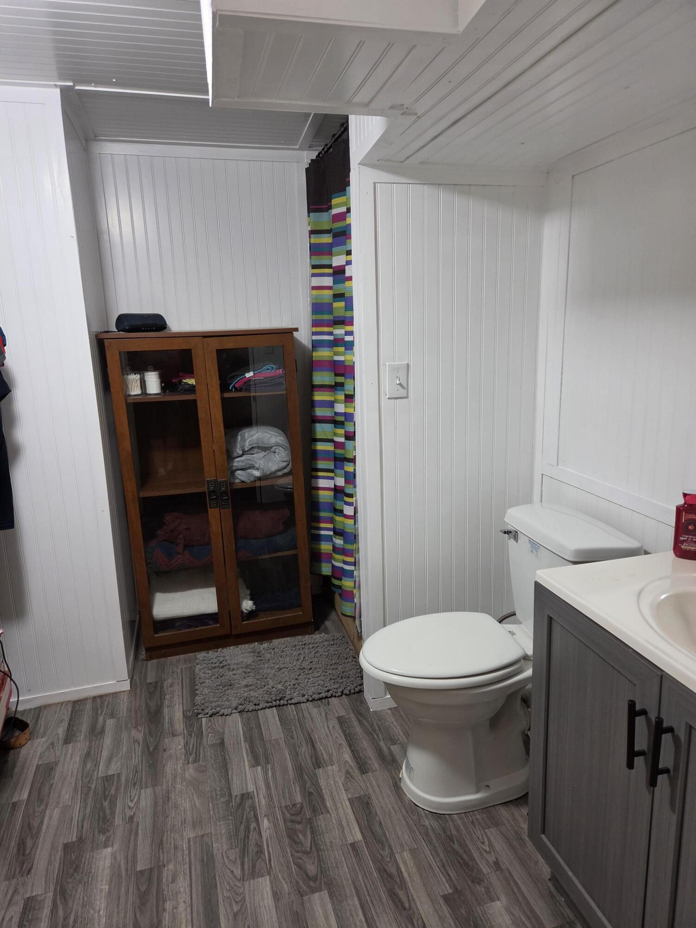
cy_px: 464
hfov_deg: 58.9
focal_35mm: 23
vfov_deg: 73.9
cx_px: 348
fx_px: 617
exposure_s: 1/120
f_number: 1.8
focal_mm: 5.4
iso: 320
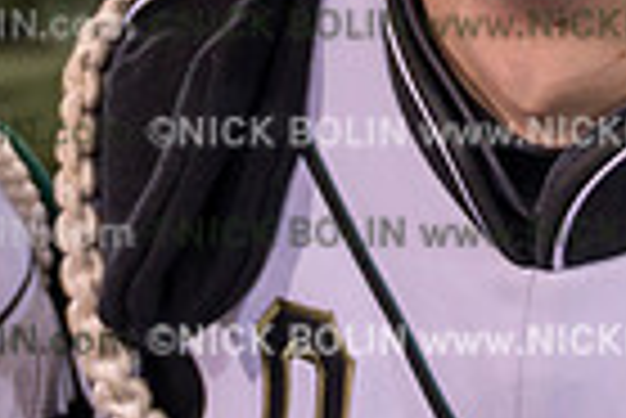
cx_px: 491
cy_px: -391
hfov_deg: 20.2
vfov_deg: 12.3
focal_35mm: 100
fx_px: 1741
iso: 3200
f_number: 4
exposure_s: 1/640
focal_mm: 24
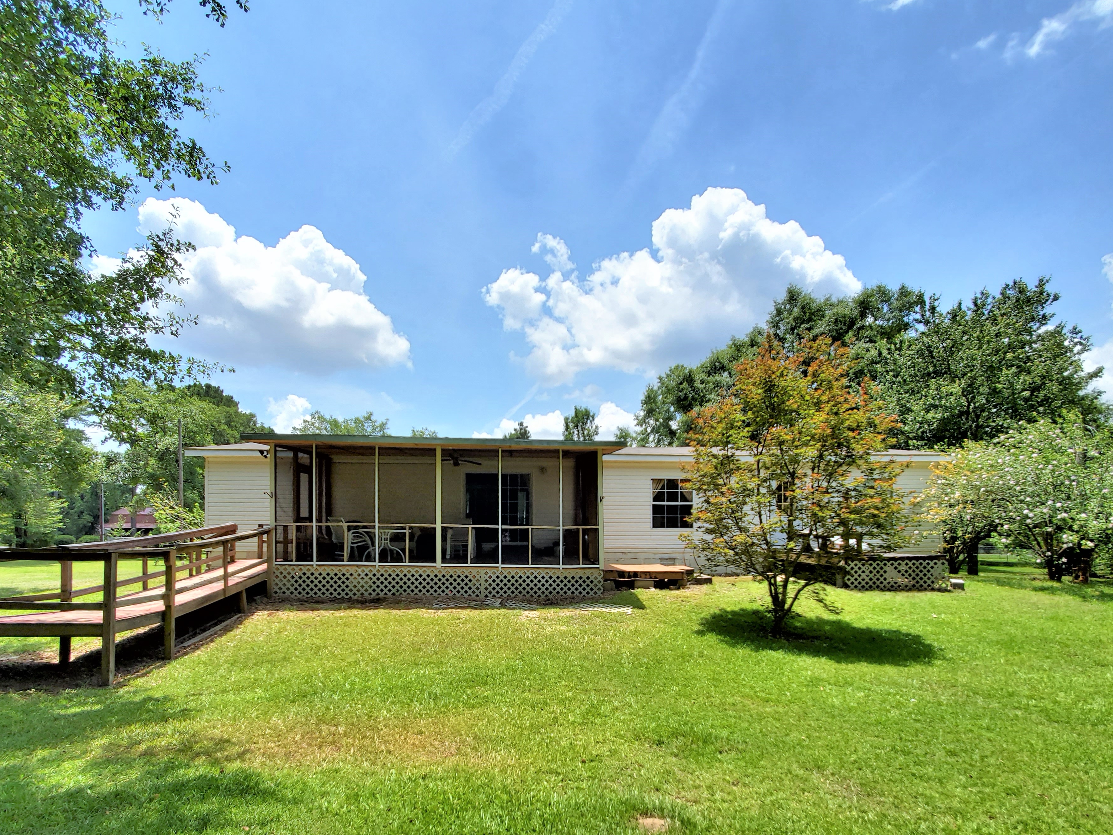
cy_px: 505
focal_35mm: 17
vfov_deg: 73.8
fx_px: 547
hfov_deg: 91.0
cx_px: 528
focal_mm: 1.8
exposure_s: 1/1141
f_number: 2.2
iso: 50
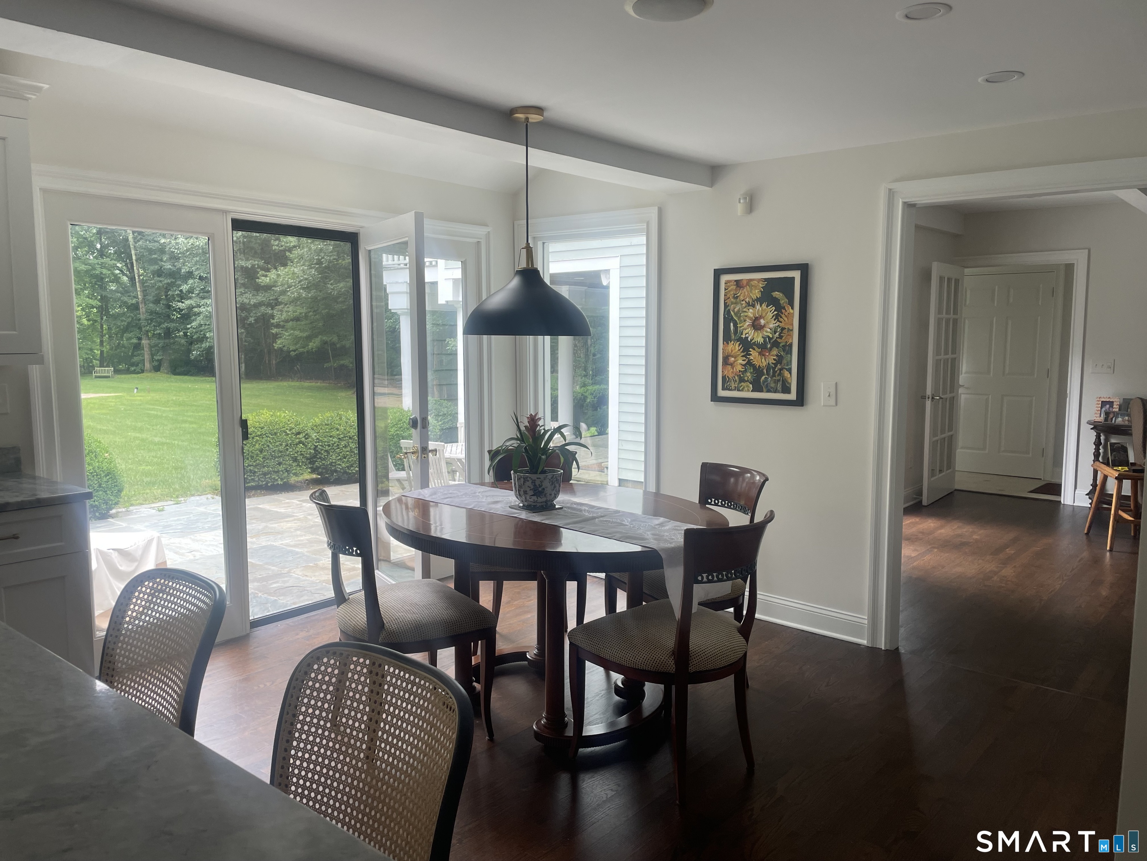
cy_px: 430
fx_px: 862
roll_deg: +0.2
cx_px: 574
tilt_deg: -6.4
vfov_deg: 53.1
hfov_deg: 67.3
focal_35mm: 26
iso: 50
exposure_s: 1/120
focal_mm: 4.2
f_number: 1.6
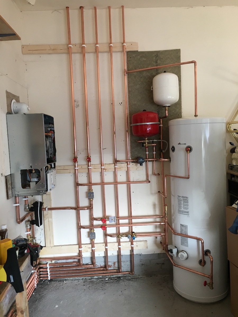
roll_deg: +1.7
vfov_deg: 61.7
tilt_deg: -4.1
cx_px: 119
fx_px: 266
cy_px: 158
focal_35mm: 29
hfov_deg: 48.2
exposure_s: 1/33
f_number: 2.2
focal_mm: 4.15
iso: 80
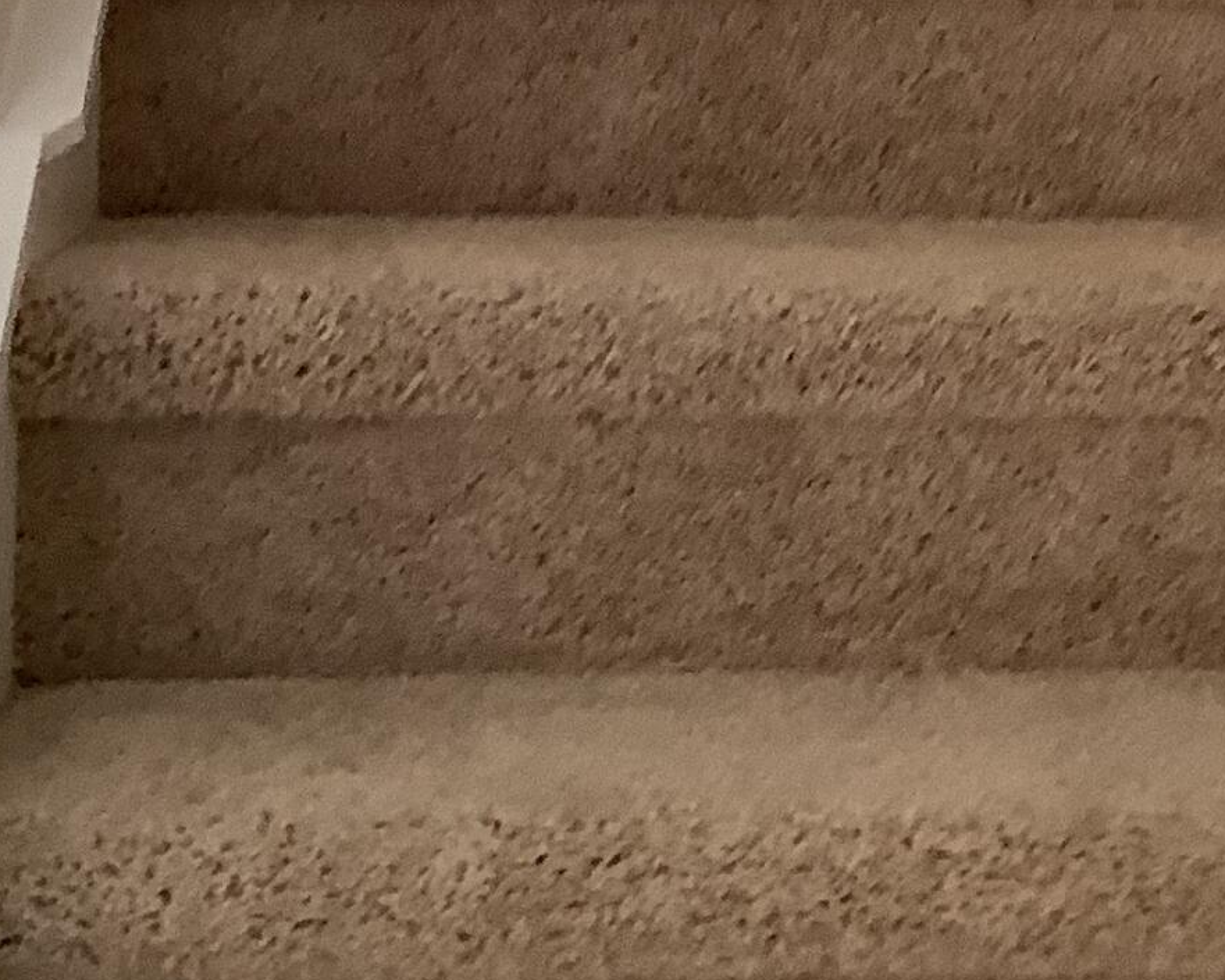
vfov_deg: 14.3
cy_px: -295
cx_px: 937
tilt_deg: +5.1
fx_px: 3735
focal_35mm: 103
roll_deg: -1.5
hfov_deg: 18.5
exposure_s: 1/50
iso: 200
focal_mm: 3.3
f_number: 2.4
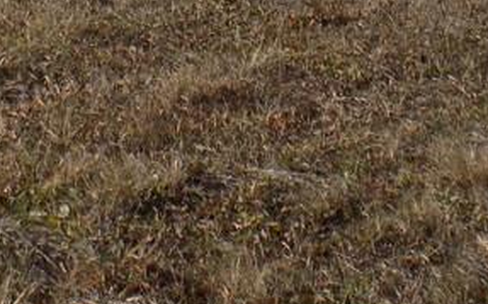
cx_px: 452
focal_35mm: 140
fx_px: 1861
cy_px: -301
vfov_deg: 8.8
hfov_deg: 14.8
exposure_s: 1/1000
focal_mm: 6.6
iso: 80
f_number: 3.5
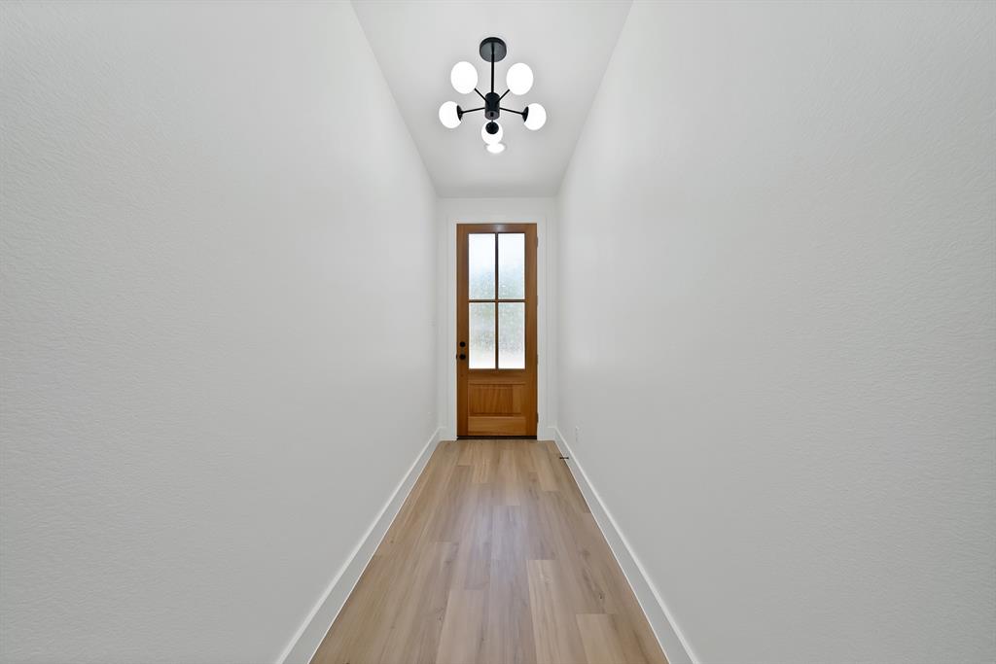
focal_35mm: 12
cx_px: 498
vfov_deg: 90.0
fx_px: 332
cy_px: 332
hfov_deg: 112.6
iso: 640
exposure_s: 1/15
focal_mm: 12
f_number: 9
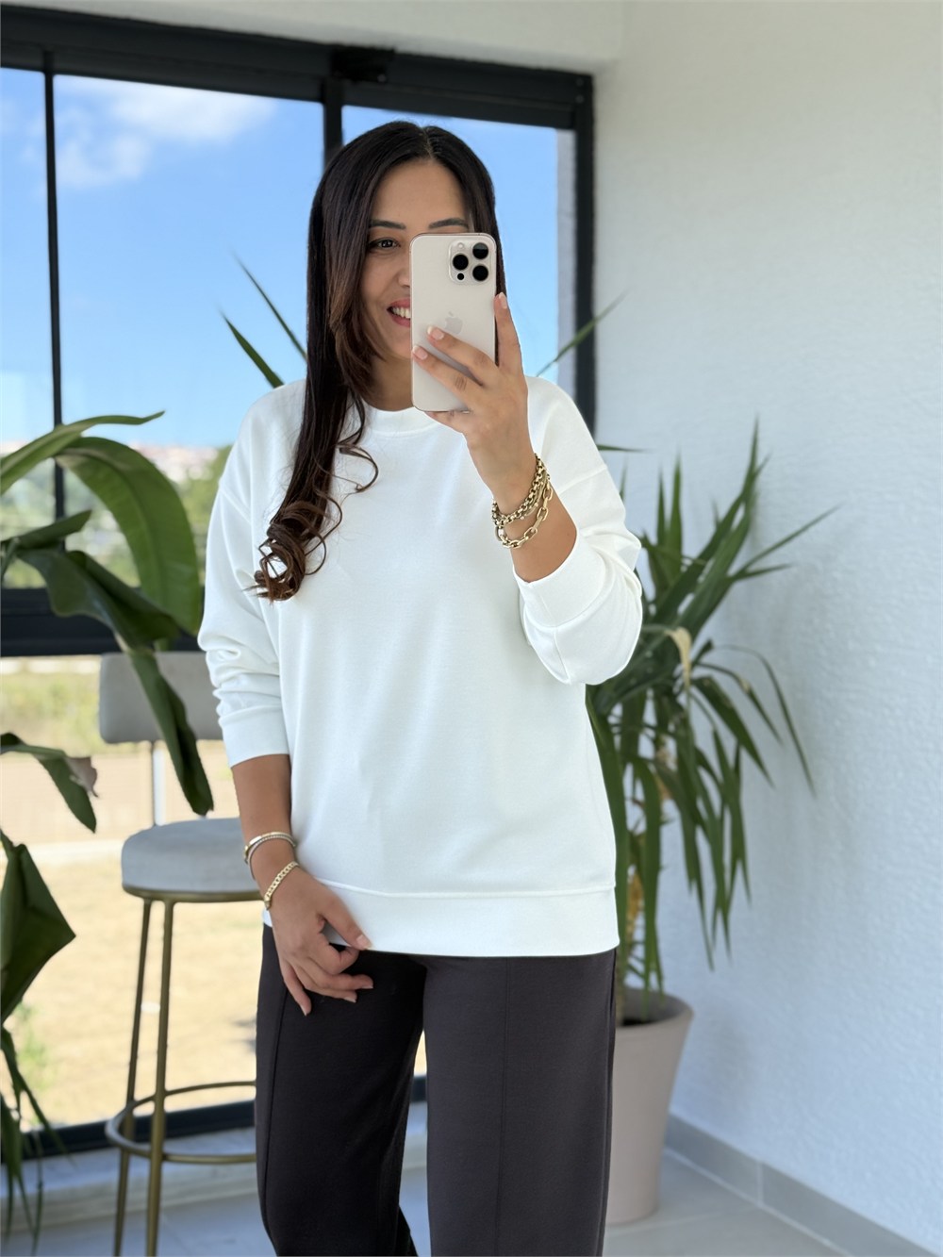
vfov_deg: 39.7
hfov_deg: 30.3
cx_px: 472
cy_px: 628
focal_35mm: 48
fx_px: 1743
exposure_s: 1/740
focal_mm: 6.76
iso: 64
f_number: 1.78
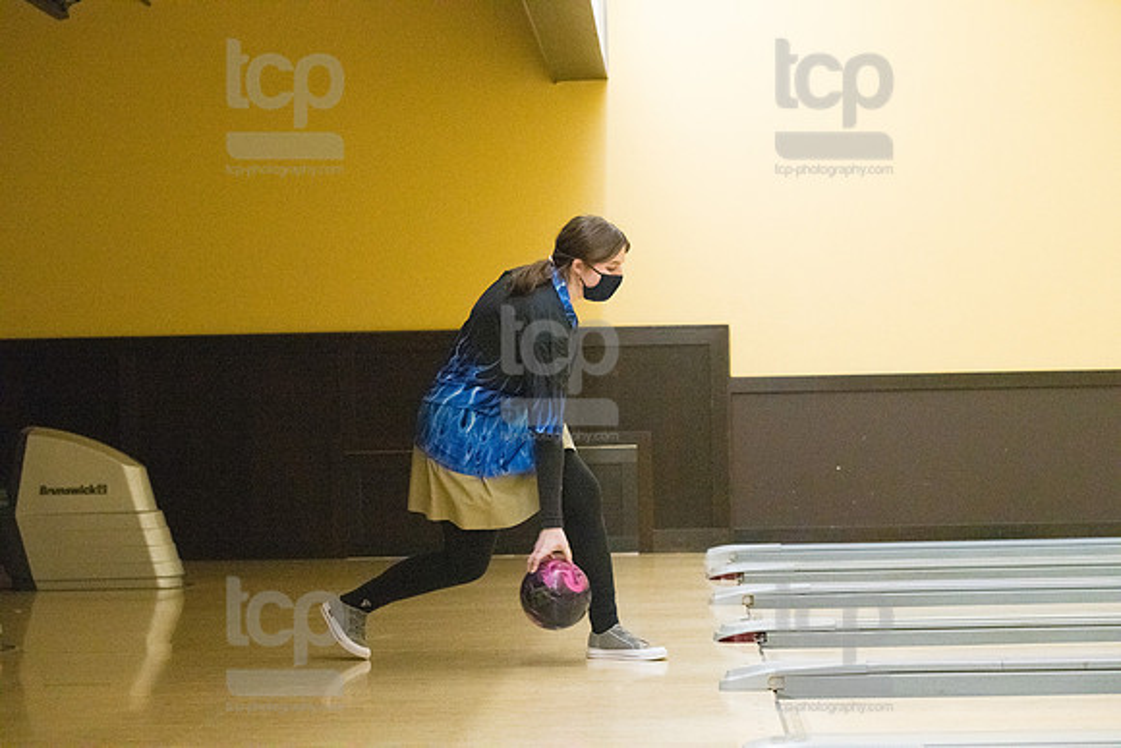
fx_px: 2803
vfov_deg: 15.2
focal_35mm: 90
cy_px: 374
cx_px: 560
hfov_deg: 22.6
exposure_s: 1/1000
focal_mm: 90
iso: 10000
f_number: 4.5
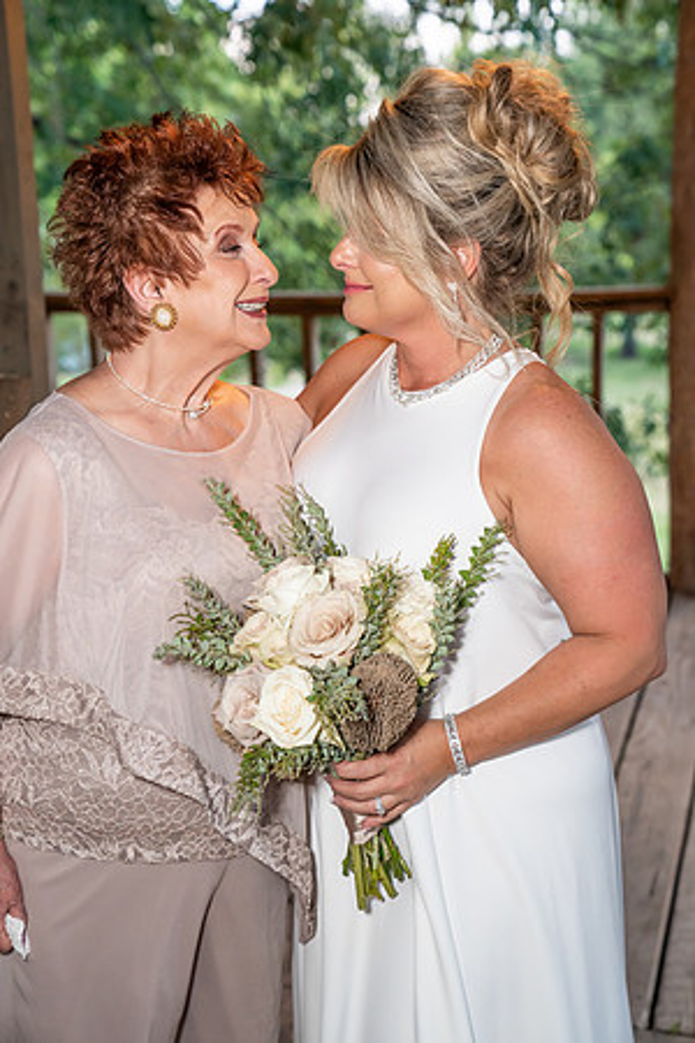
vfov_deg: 34.5
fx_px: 1679
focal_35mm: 58
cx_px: 348
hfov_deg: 23.4
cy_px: 522
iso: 1600
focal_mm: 58
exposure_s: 1/125
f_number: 4.5
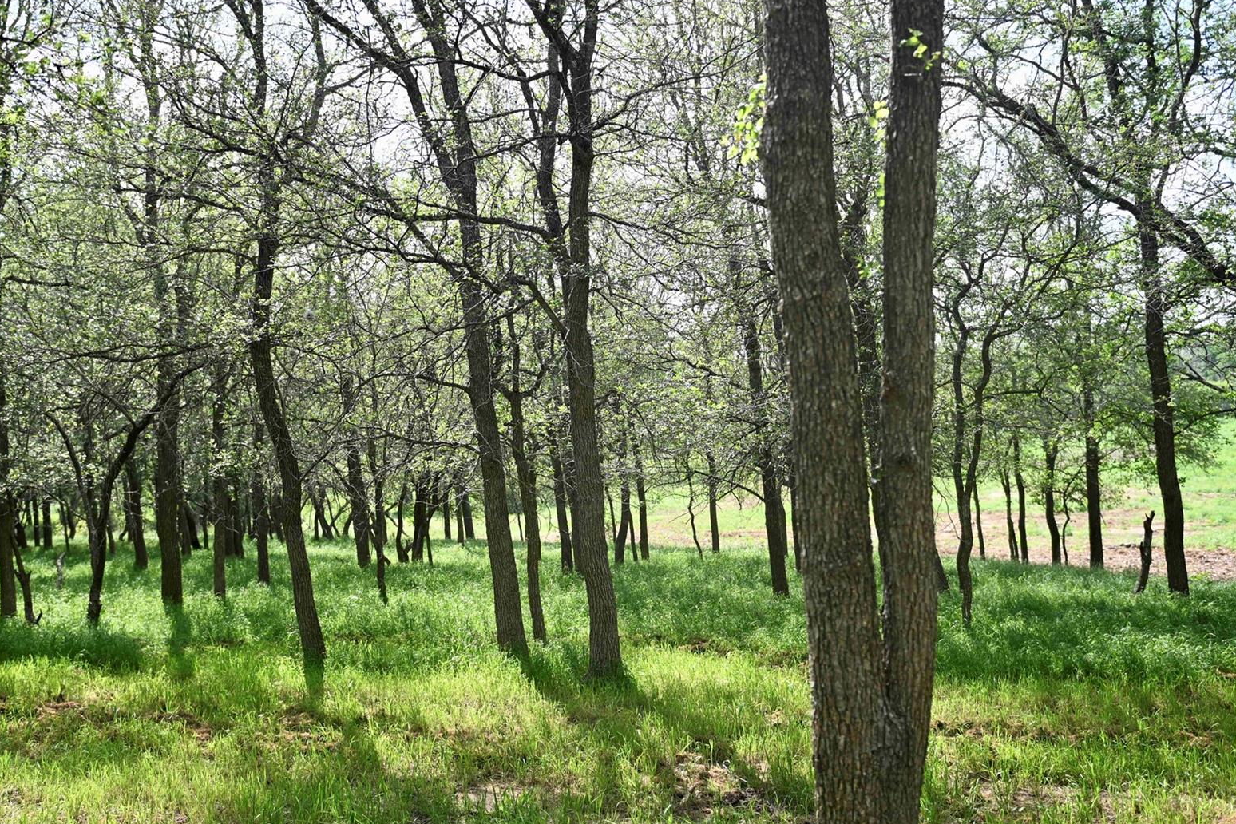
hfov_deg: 47.3
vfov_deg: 32.6
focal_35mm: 41
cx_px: 554
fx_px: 1408
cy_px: 432
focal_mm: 31
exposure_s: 1/2000
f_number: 3.2
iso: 320
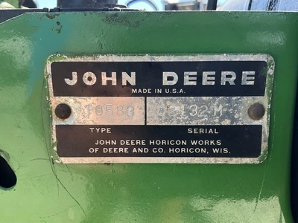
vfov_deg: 48.2
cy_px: 112
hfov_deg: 61.7
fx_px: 250
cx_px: 149
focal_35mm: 29
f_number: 1.8
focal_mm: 3
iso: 25
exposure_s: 1/264
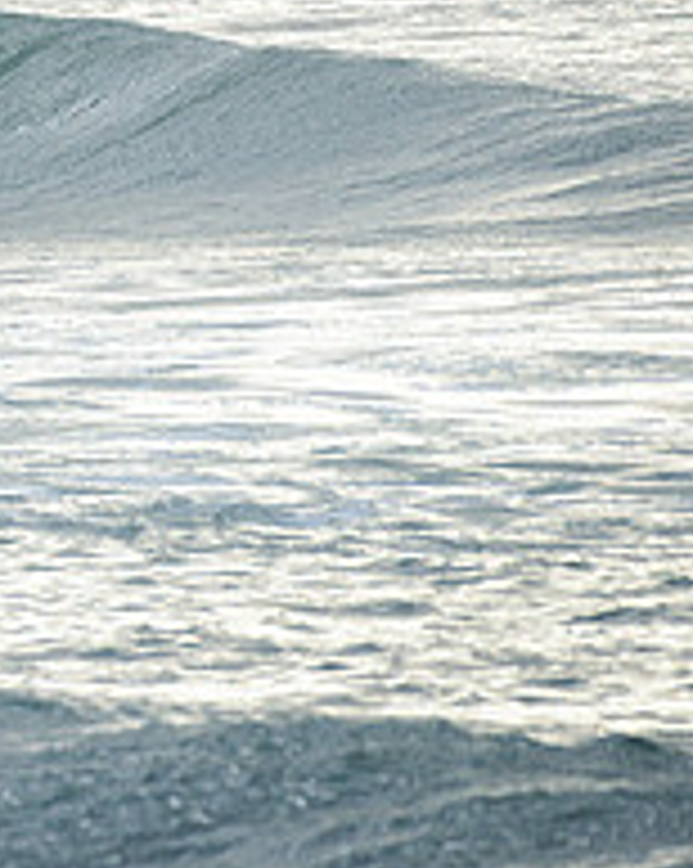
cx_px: -580
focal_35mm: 1421
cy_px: 52
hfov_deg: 1.1
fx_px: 36489
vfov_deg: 1.4
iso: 200
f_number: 5.6
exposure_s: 1/1000
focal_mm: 500
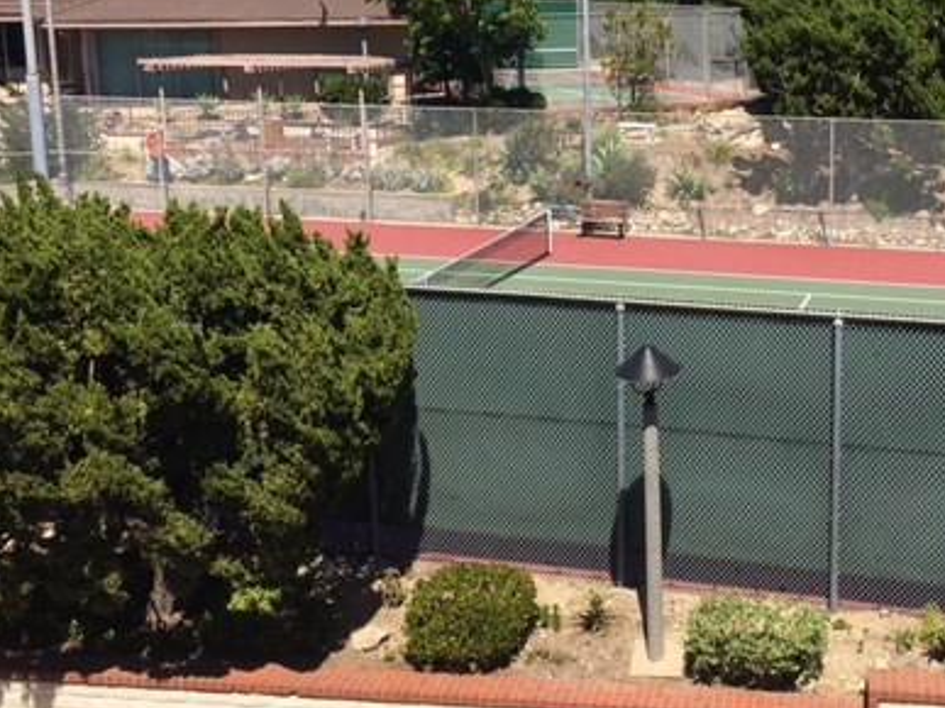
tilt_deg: -8.0
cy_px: 210
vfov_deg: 29.9
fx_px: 1310
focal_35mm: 48
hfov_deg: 38.8
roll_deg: +1.1
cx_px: 693
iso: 25
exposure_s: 1/1479
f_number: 2.2
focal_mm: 4.15
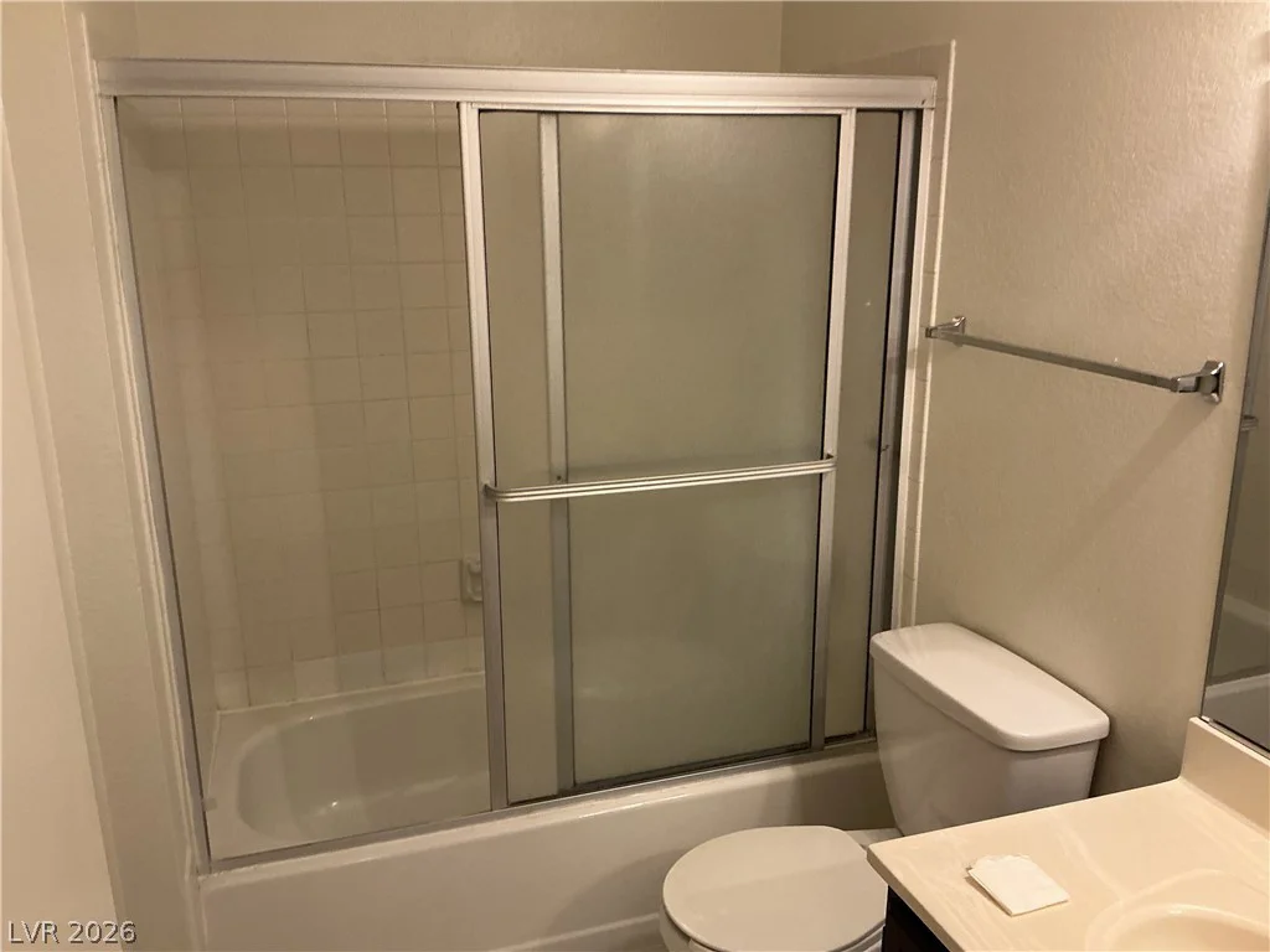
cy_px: 476
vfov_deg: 48.2
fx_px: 1064
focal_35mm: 29
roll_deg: +0.7
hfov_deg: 61.7
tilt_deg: -18.5
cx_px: 635
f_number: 1.8
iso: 100
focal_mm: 3
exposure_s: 1/60
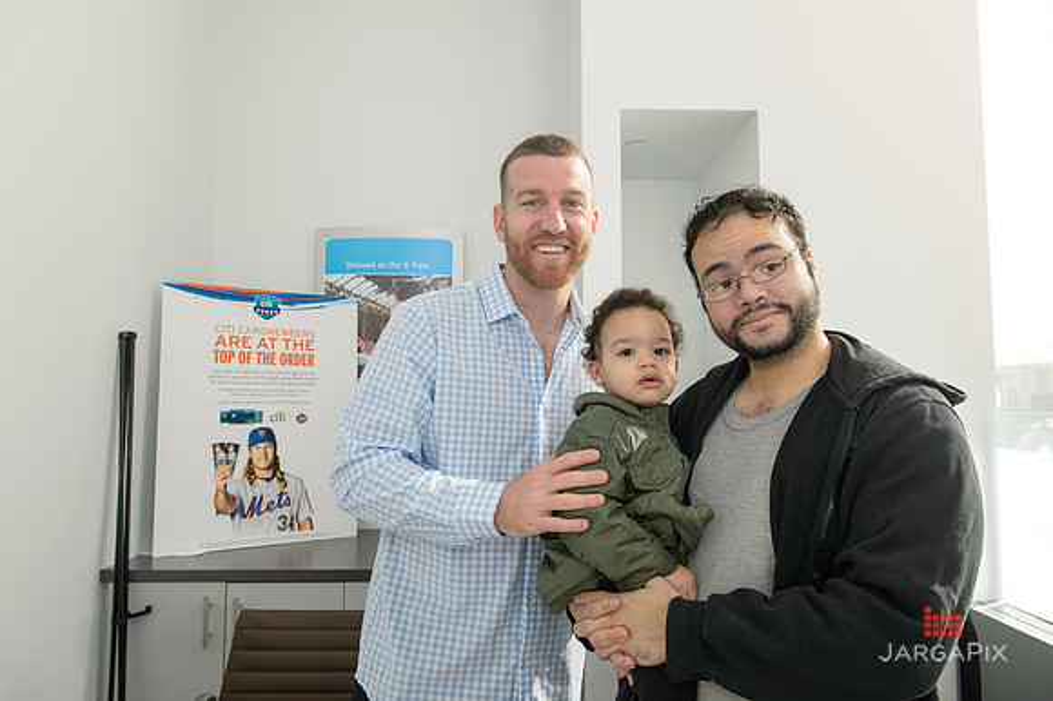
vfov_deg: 53.1
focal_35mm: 24
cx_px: 526
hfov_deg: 73.8
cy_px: 350
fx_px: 702
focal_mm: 24
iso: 500
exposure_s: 1/125
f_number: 5.6
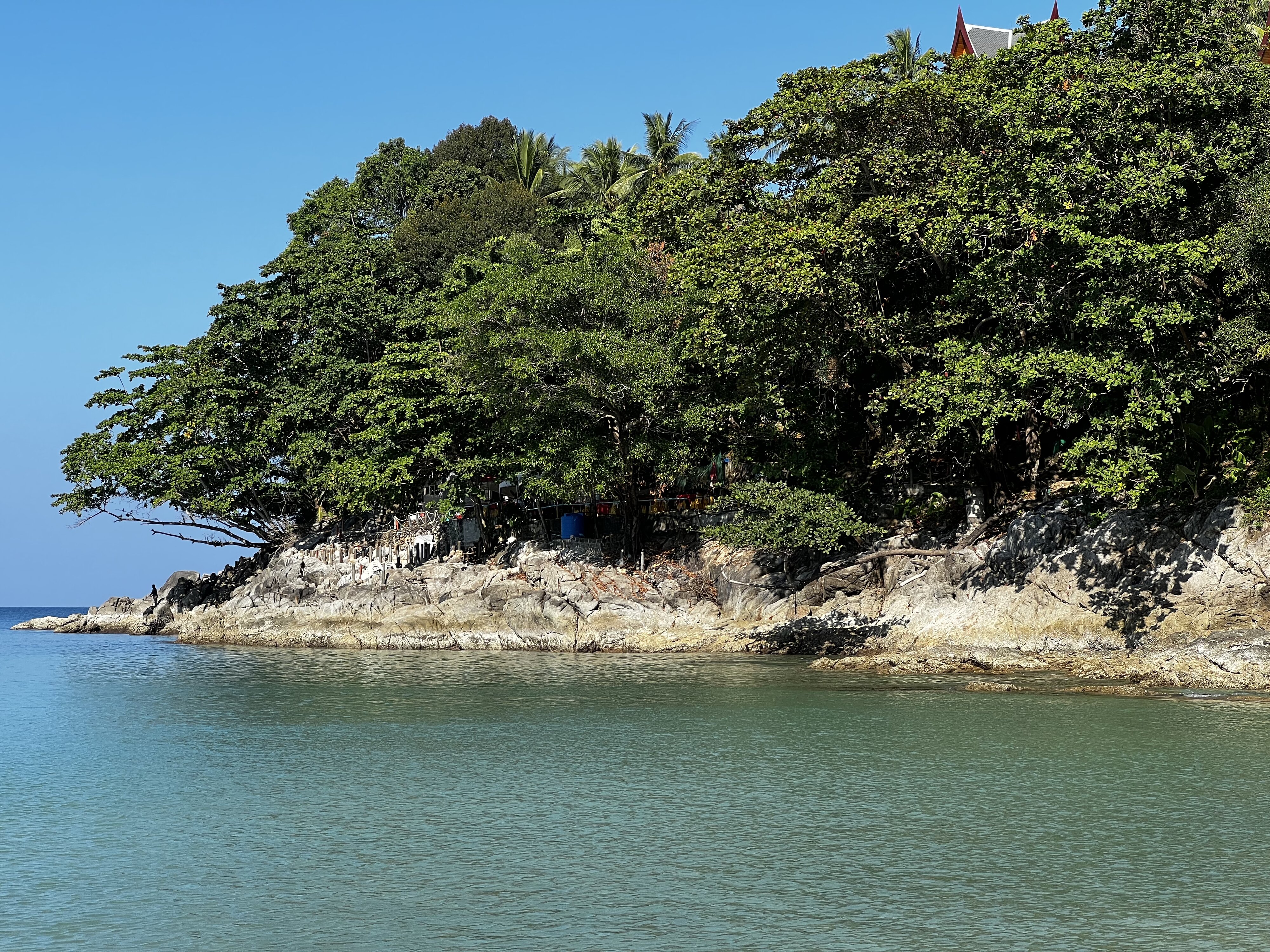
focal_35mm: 77
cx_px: 635
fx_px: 2825
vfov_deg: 19.1
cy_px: 476
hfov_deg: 25.3
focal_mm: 9
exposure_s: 1/612
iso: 32
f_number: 2.8
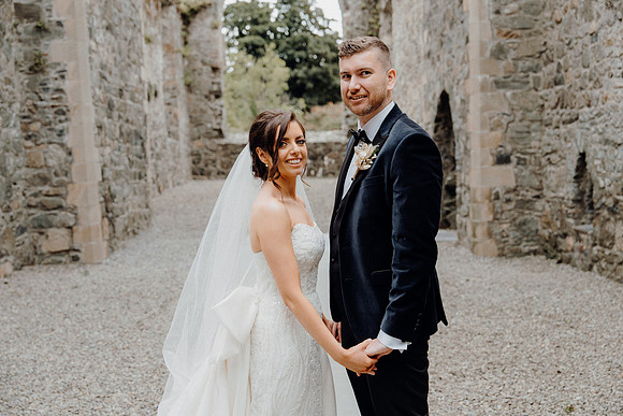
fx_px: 744
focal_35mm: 43
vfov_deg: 31.2
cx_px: 312
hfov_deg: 45.4
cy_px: 208
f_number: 3.5
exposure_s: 1/160
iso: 160
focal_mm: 43
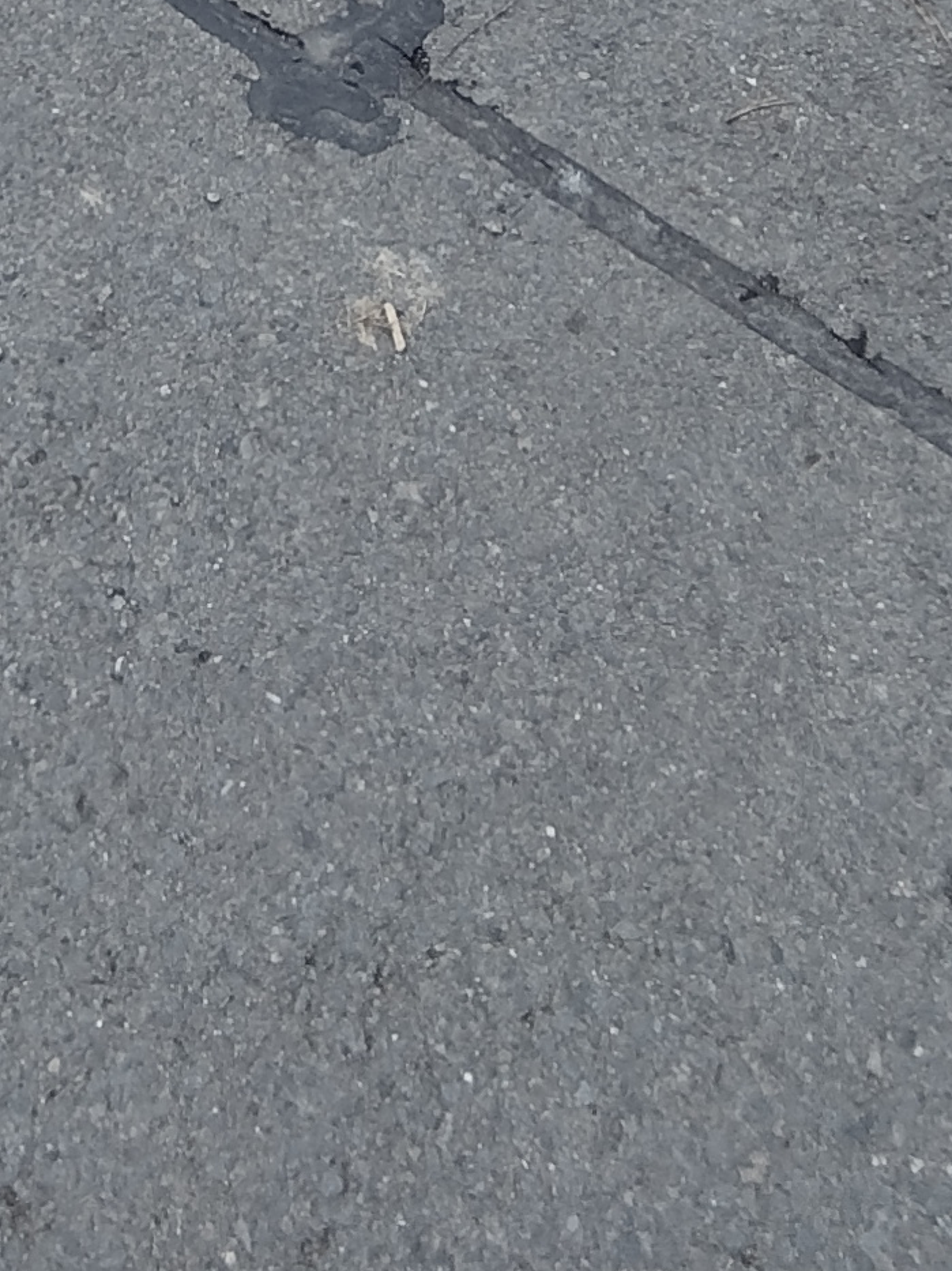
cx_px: 207
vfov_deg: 26.8
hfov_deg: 25.7
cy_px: -524
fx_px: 2055
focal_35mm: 56
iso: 50
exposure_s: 1/411
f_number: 2.2
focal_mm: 1.65
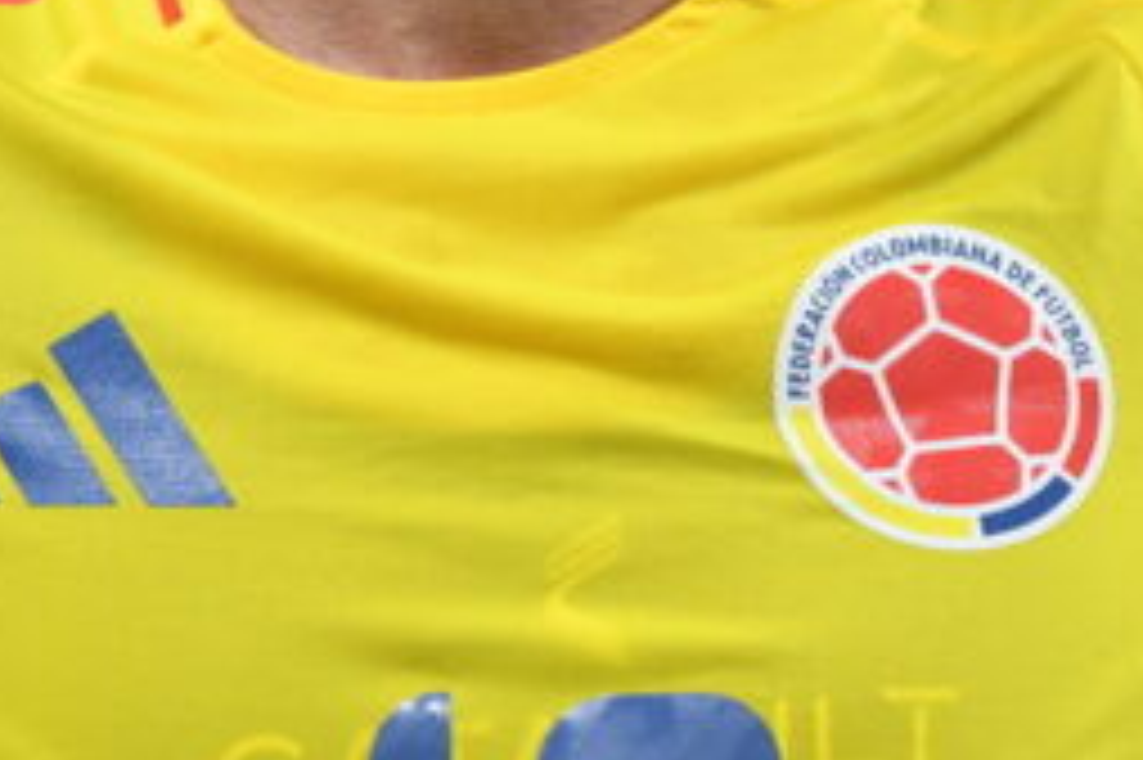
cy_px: -243
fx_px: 17260
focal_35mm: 544
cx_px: 400
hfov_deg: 3.8
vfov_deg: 2.5
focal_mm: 180
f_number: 4
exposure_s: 1/1250
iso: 4000
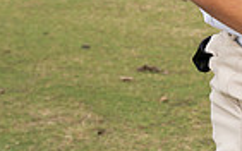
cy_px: -226
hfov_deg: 9.7
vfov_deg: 5.8
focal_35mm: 215
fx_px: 1417
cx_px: 240
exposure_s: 1/250
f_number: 8
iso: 400
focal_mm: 66
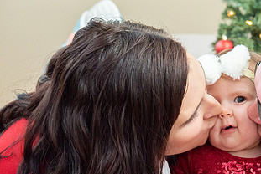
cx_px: 229
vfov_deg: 12.7
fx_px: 784
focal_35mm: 108
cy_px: 128
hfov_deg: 18.6
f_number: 5.6
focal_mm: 58
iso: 1250
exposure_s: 1/250
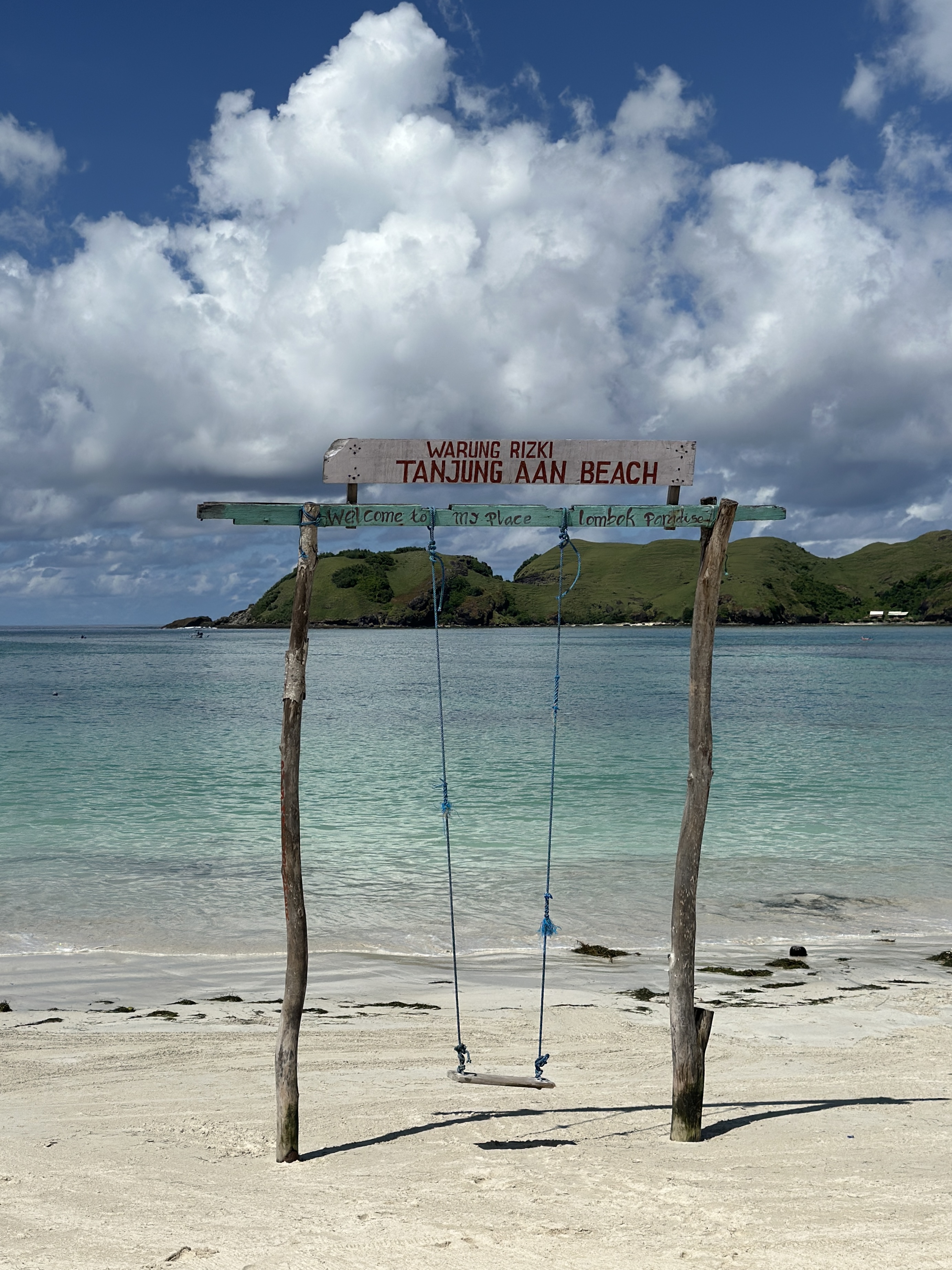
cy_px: 635
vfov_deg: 39.7
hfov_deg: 30.3
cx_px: 476
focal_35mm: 48
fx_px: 1760
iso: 80
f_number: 1.78
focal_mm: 6.86
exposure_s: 1/18868
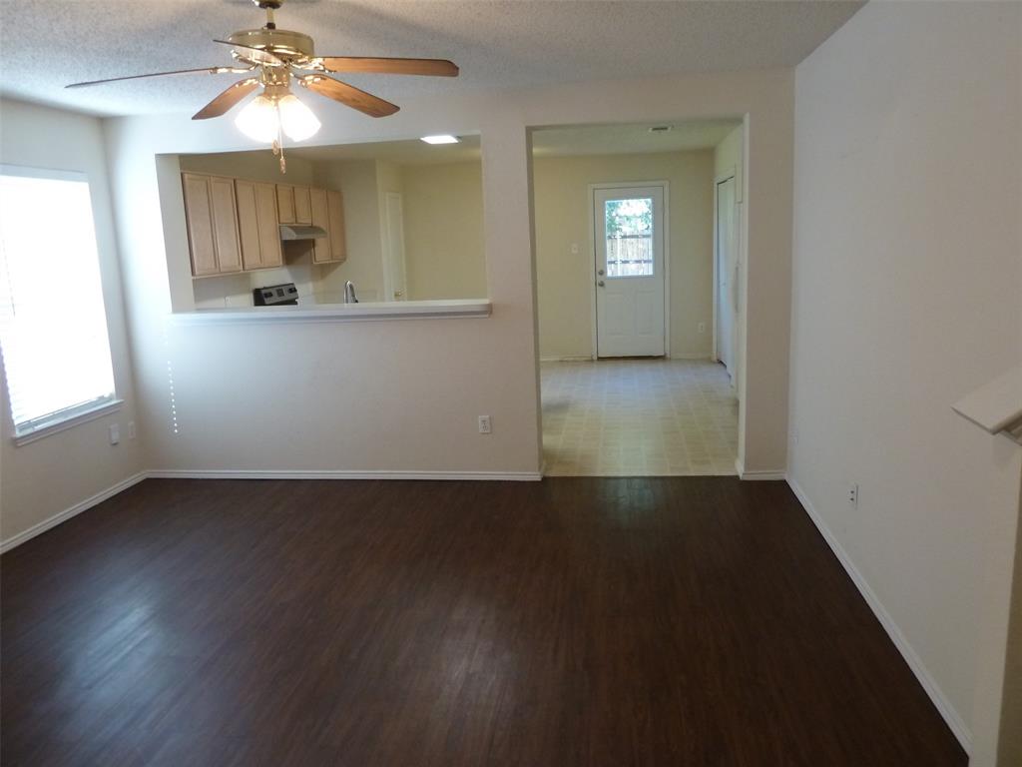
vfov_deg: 54.9
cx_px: 511
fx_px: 738
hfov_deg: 69.4
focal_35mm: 25
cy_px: 384
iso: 250
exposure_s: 1/30
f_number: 3.3
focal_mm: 4.1
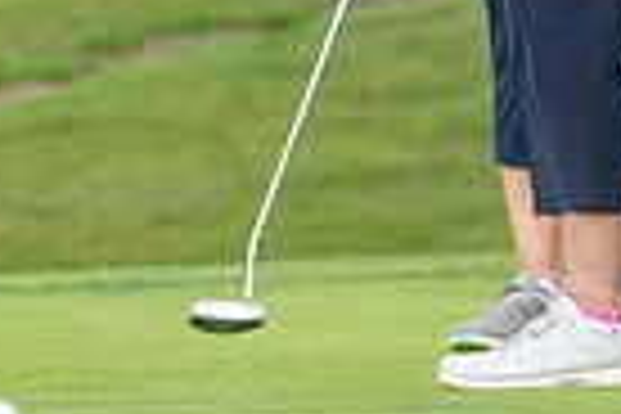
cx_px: 387
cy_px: -418
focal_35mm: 1463
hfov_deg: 1.4
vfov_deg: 0.9
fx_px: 25235
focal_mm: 300
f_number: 5.6
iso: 250
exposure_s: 1/400
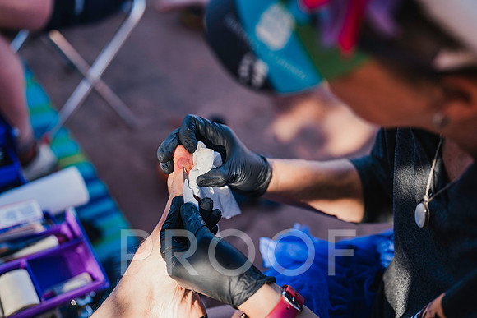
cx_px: 238
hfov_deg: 39.6
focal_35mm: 50
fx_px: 663
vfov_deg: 27.0
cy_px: 159
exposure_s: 1/800
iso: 100
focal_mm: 50
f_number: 2.2
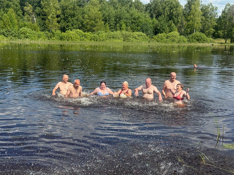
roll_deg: -0.9
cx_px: 117
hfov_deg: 39.7
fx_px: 324
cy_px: 88
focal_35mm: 48
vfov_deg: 30.3
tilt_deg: -8.5
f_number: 1.78
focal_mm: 6.76
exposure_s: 1/5587
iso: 64
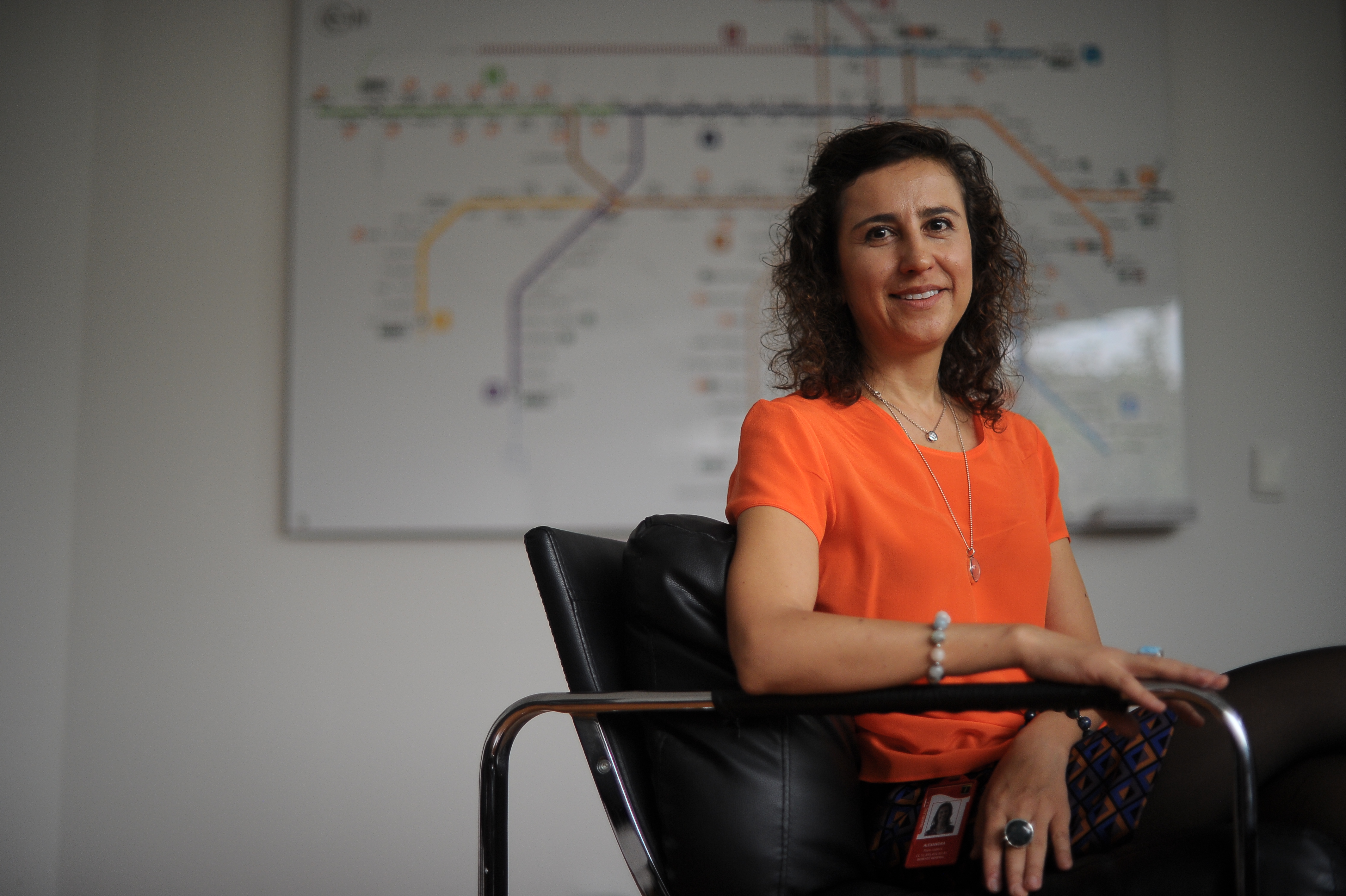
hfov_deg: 39.6
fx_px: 1868
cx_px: 673
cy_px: 448
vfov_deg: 27.0
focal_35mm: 50
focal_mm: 50
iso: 1000
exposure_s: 1/640
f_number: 1.4
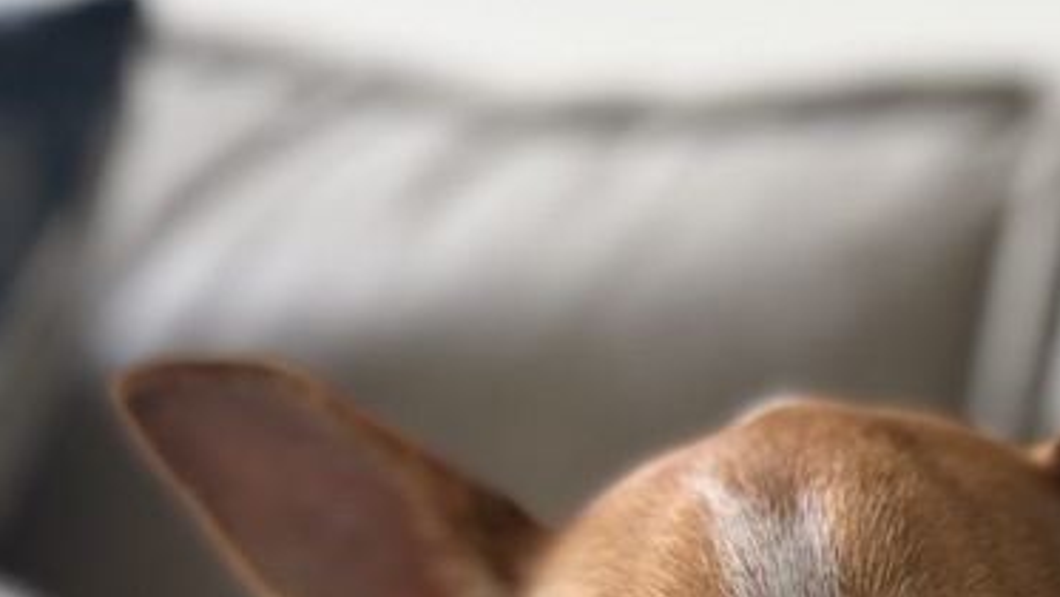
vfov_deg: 15.1
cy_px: 802
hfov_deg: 26.4
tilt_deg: -4.2
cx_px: 1057
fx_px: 2137
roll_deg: -7.9
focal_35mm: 76
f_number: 1.6
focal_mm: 5.96
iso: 160
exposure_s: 1/59
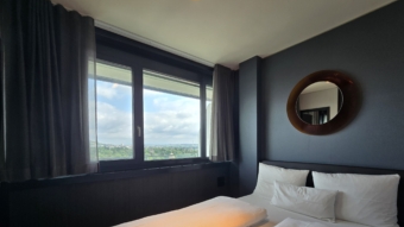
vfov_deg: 68.5
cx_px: 212
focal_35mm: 15
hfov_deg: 102.9
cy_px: 151
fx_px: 161
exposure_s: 1/100
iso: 50
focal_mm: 2.2
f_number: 2.2
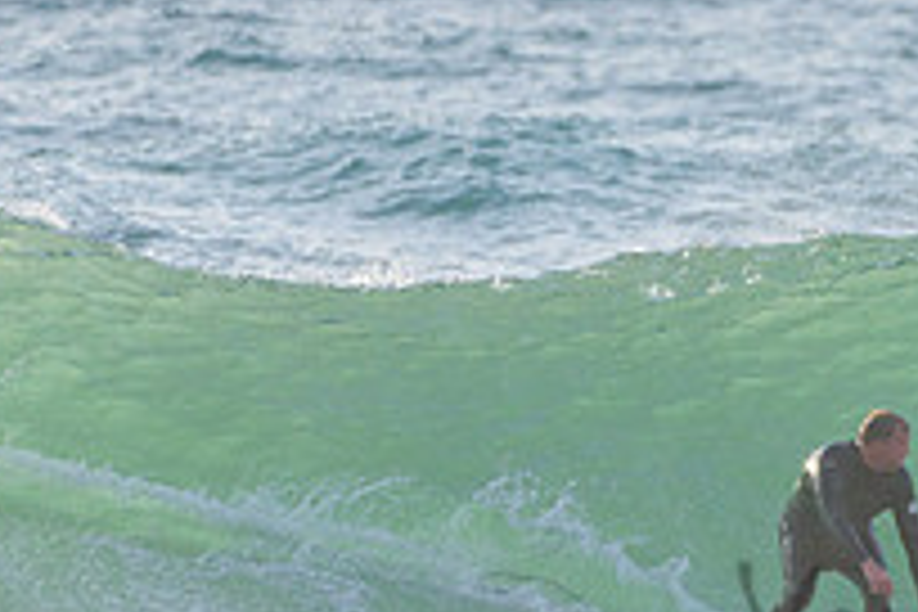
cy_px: 559
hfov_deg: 1.2
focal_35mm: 1739
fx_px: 44341
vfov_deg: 0.8
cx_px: 908
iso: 450
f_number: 5.6
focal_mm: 500
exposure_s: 1/2000
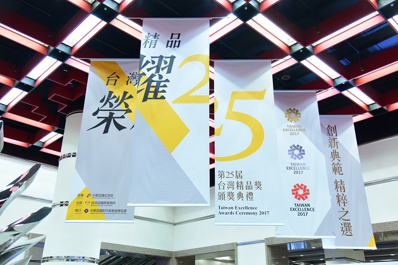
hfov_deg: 54.4
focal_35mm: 35
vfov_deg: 37.9
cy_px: 132
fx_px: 387
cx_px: 199
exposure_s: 1/60
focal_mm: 35
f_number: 4.5
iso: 1600
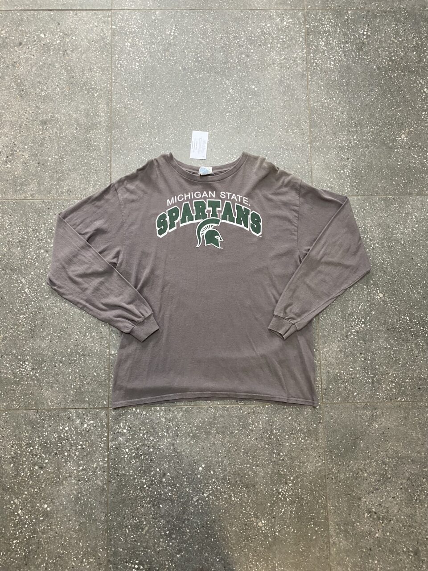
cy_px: 286
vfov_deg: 67.3
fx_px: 429
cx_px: 214
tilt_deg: -82.9
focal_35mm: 26
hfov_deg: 53.1
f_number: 1.8
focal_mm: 4.25
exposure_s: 1/50
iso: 200
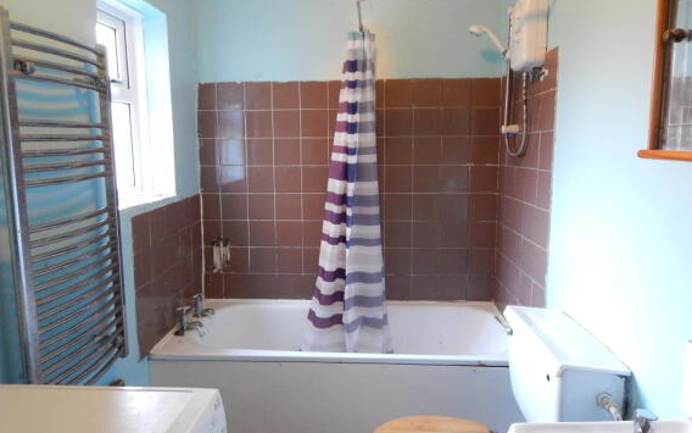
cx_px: 344
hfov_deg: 72.5
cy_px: 201
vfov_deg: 49.2
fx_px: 471
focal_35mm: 25
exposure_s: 1/8
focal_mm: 4
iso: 500
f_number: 3
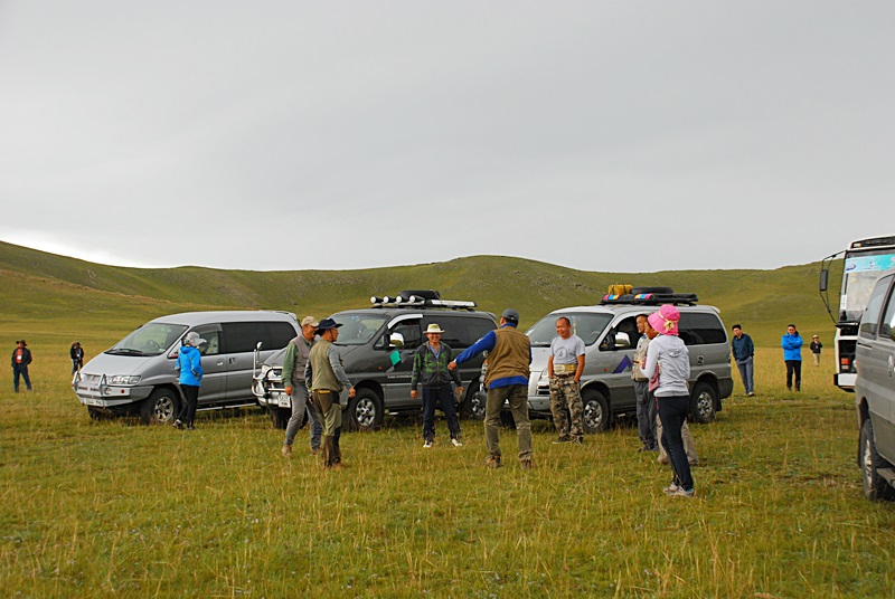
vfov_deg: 29.0
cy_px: 300
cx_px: 448
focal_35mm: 46
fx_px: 1158
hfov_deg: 42.3
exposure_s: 1/100
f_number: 6.3
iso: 400
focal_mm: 31
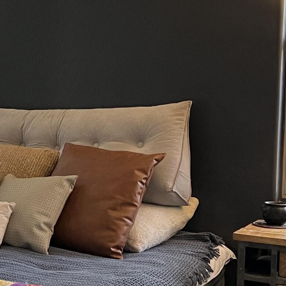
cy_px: 168
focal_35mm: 88
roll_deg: -0.4
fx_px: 823
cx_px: 26
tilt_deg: -7.3
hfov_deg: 19.3
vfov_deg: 19.7
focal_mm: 5.7
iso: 250
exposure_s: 1/60
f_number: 1.5
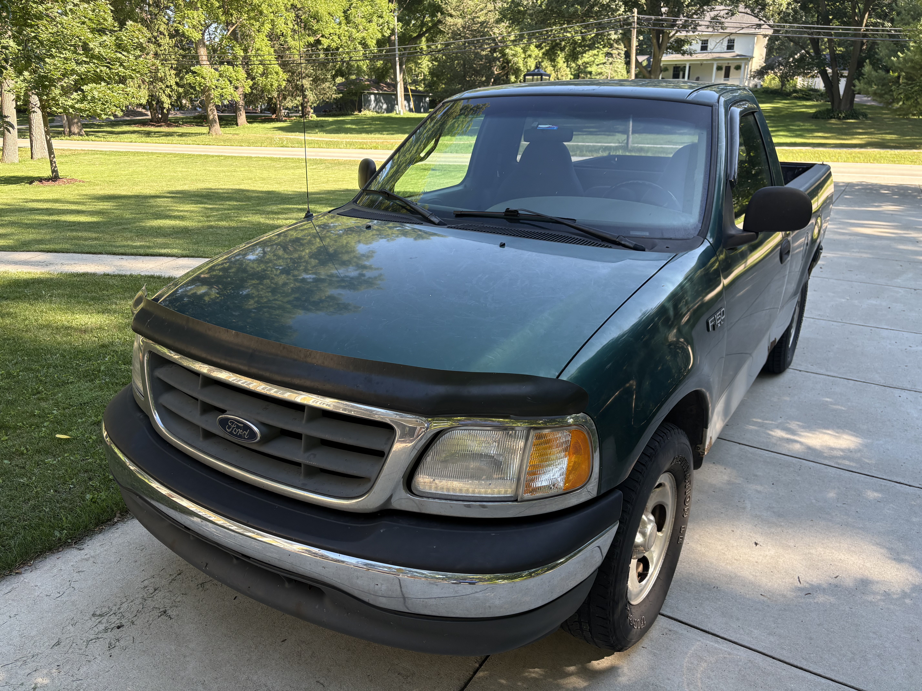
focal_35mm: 26
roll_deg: +0.5
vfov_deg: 53.1
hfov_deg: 67.3
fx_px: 693
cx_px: 461
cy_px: 346
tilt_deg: -18.6
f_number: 1.6
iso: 64
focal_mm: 5.96
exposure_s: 1/357
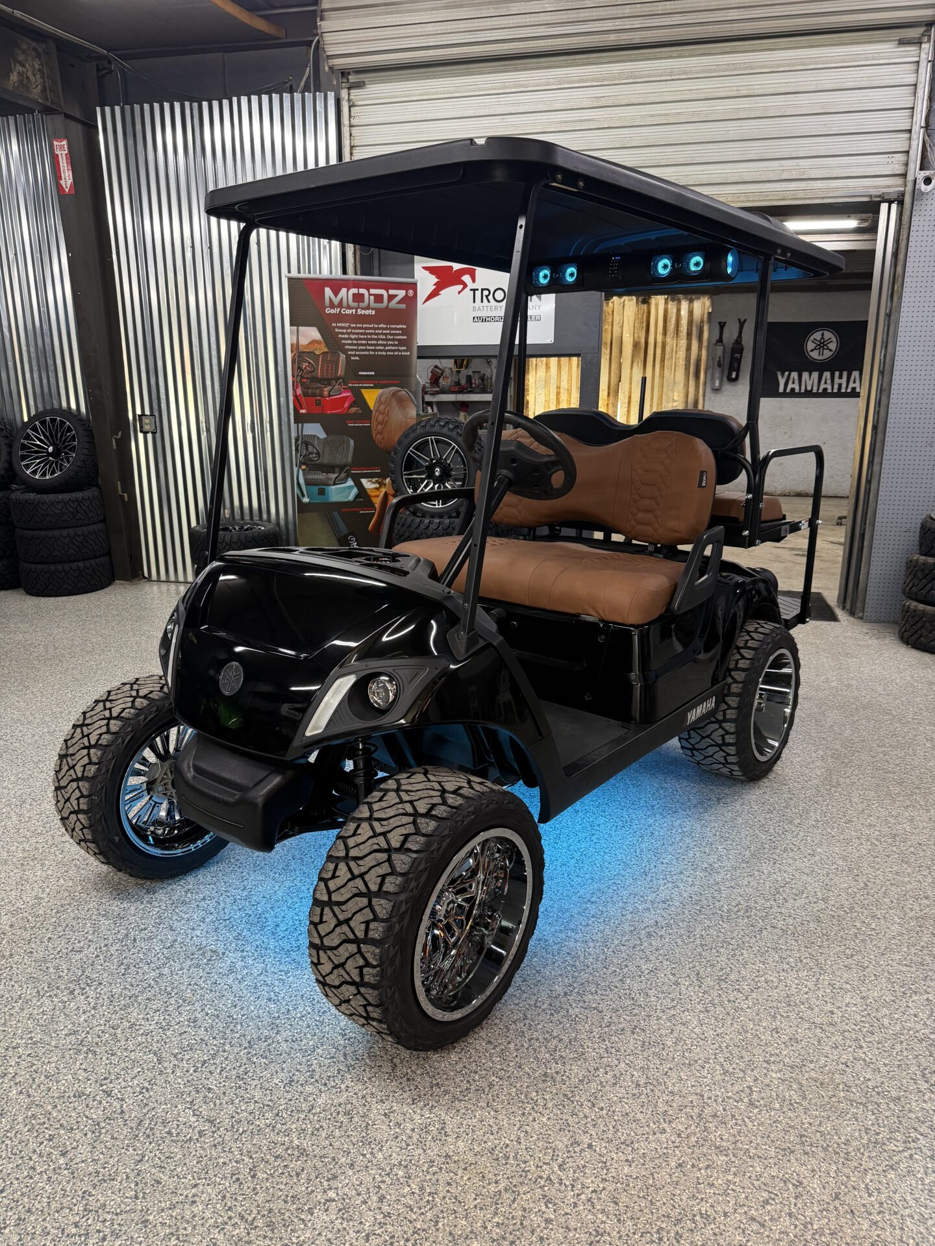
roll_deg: -0.7
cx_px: 468
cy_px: 623
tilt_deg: -15.2
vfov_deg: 71.6
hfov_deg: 56.8
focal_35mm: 24
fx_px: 864
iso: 200
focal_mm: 6.76
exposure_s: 1/60
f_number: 1.78
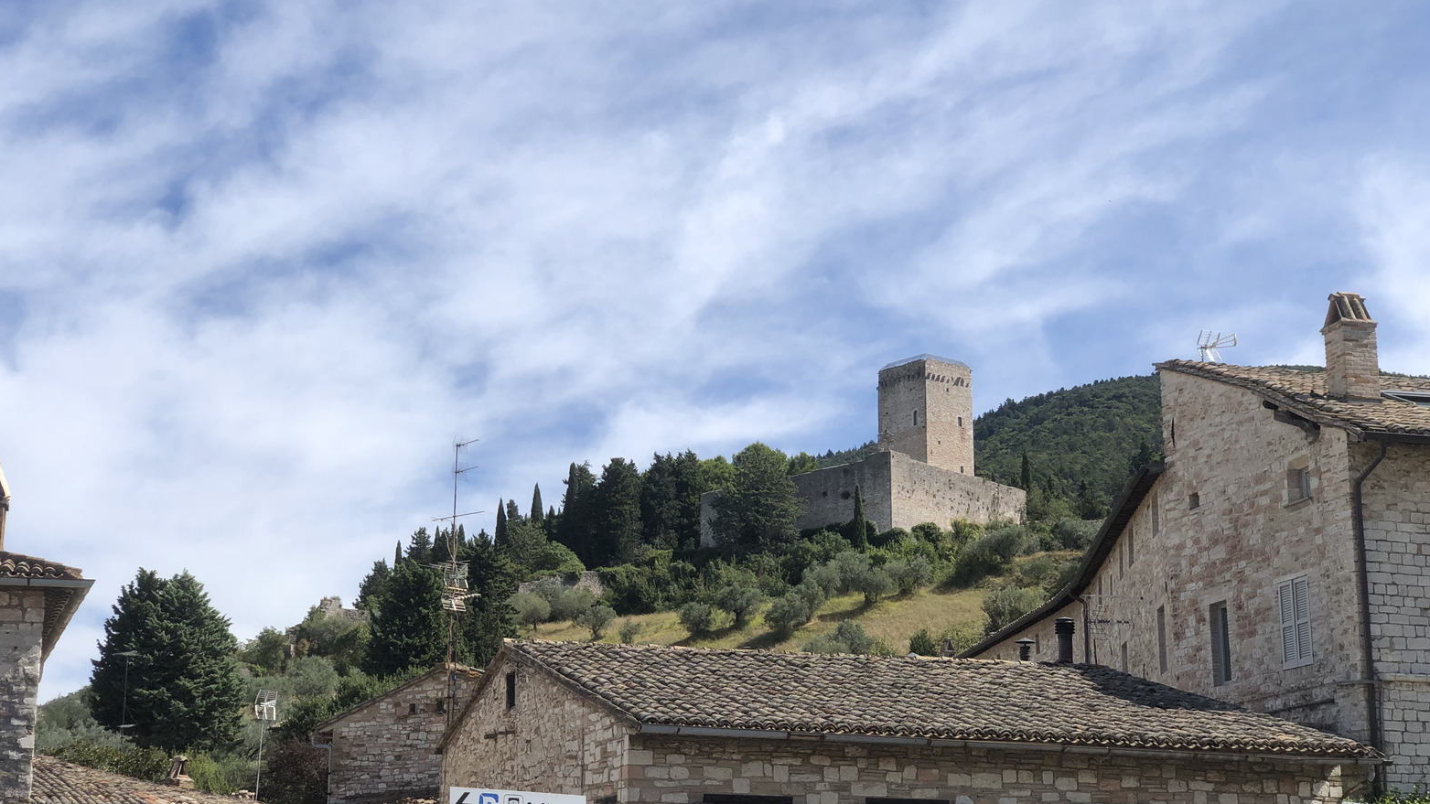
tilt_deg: +13.0
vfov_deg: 20.7
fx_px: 2199
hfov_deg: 36.0
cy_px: 463
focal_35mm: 58
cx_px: 723
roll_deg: +0.8
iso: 16
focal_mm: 6
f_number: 2.4
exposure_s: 1/1567
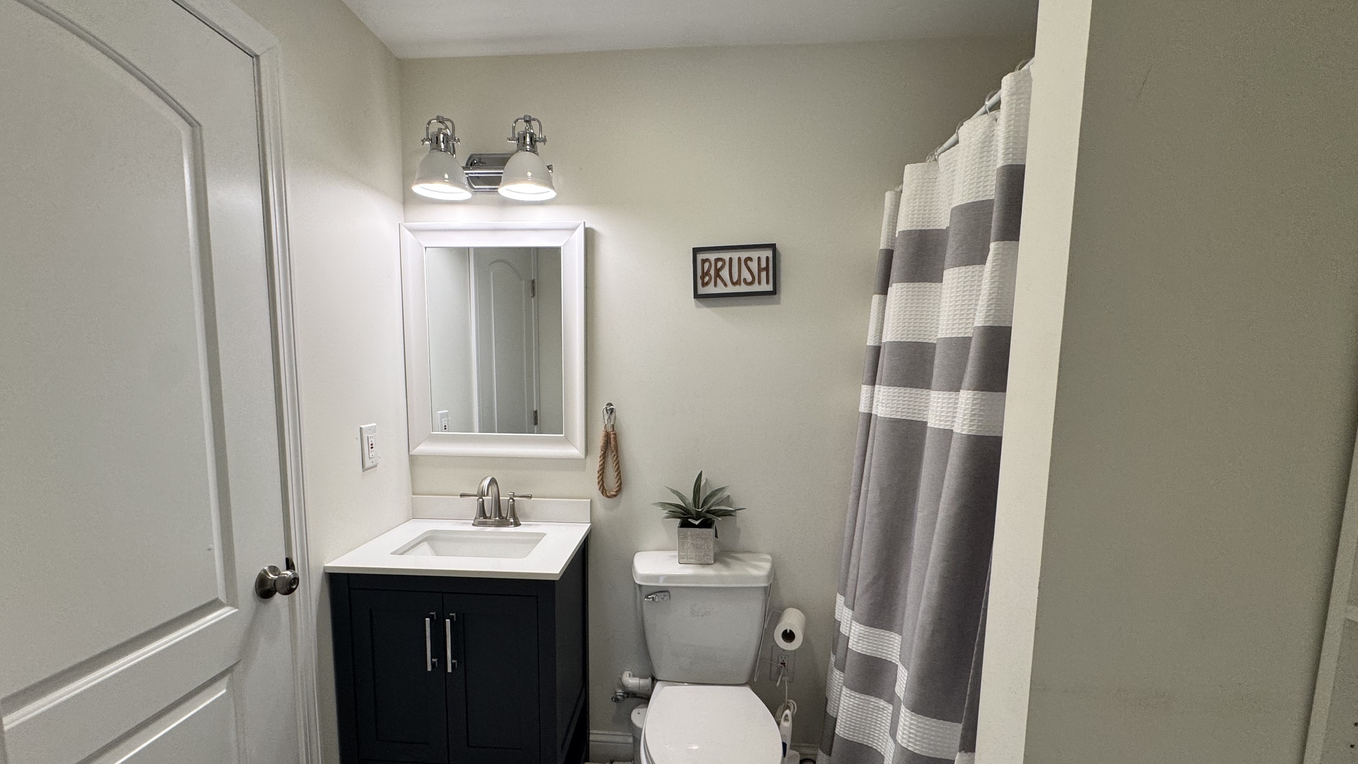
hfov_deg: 99.3
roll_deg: -0.9
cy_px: 440
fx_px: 576
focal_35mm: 16
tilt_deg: -7.6
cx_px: 656
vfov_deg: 66.7
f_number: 2.2
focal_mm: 2.22
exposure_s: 1/120
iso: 160
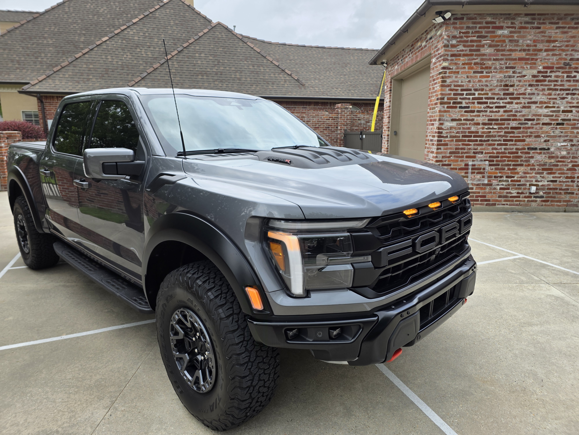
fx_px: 385
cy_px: 218
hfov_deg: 73.9
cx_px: 290
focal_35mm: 23
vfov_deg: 58.9
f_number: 1.7
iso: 80
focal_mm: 6.3
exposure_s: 1/1614
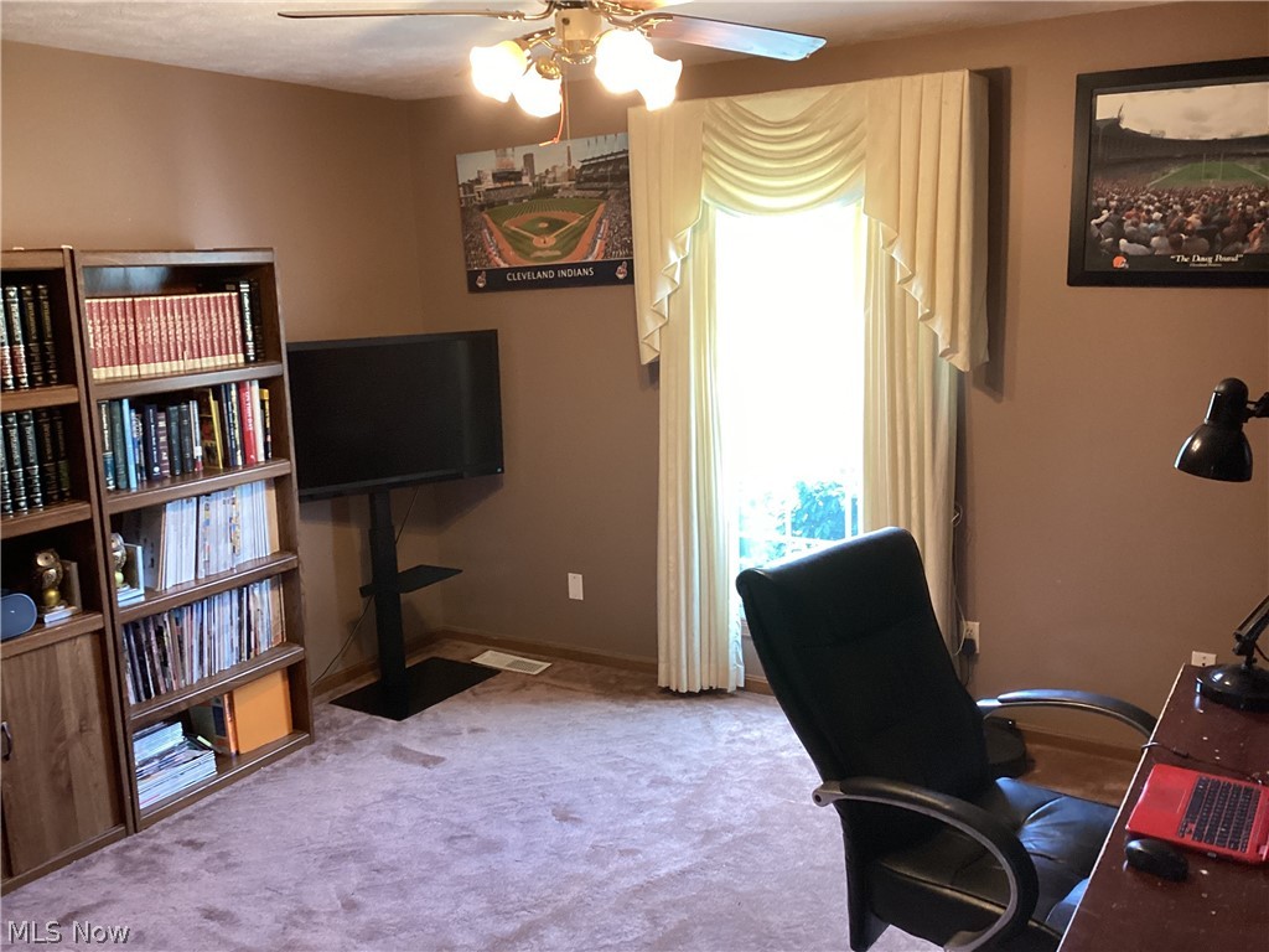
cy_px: 476
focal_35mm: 31
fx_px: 1136
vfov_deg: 45.4
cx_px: 634
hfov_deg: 58.4
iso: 160
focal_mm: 3.3
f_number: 2.4
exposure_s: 1/50
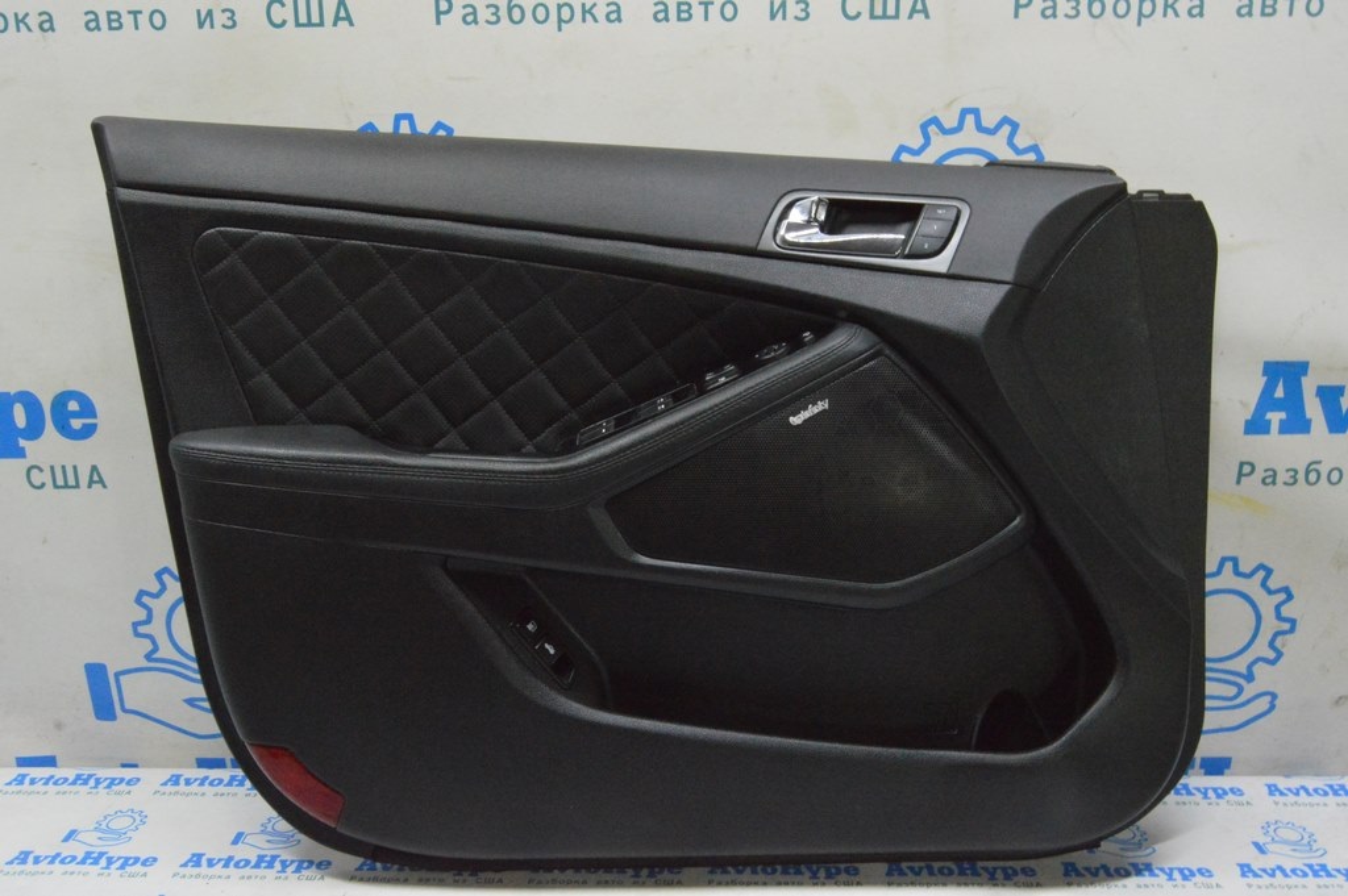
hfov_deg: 62.0
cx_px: 674
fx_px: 1122
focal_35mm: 30
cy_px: 448
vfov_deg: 43.5
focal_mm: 20
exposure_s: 1/20
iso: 6400
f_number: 20
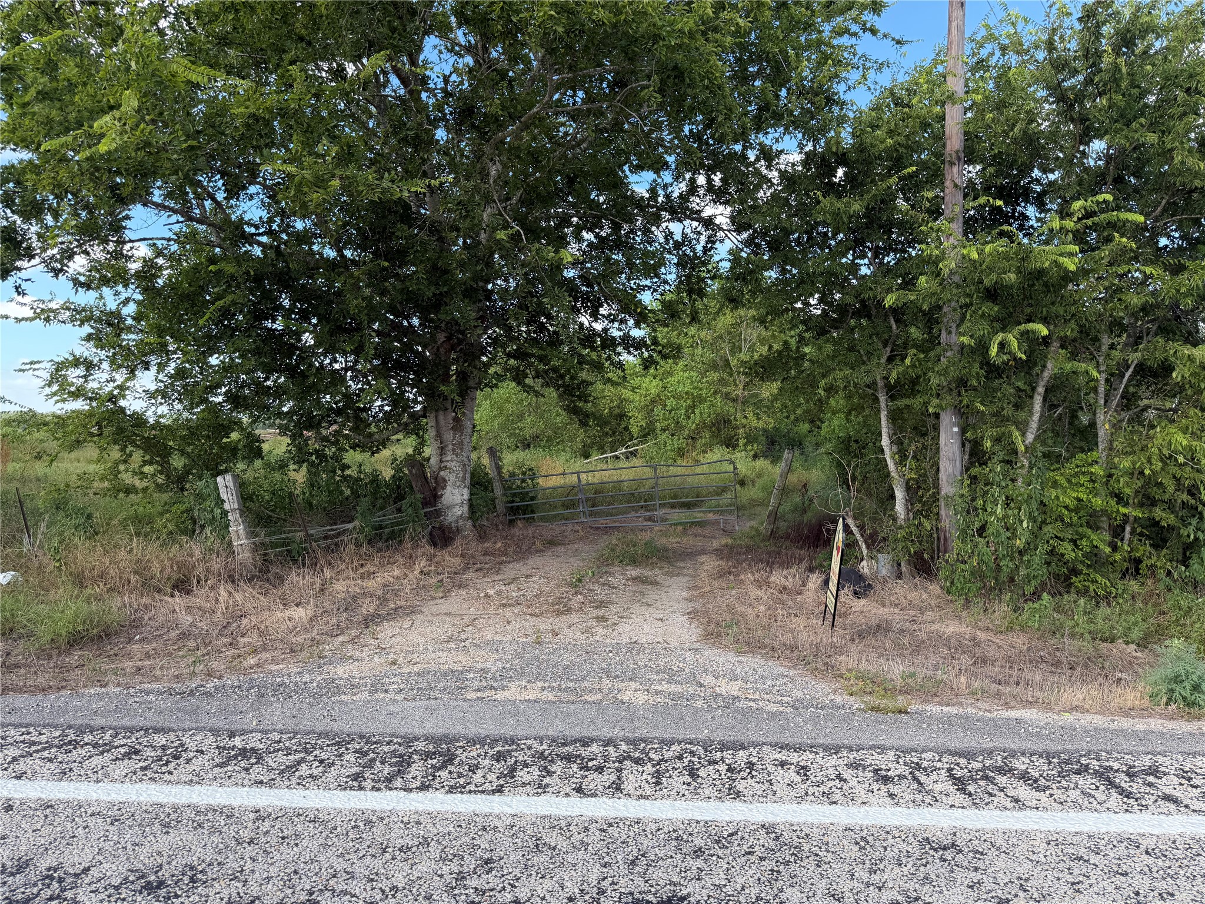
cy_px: 452
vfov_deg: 56.8
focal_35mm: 24
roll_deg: +0.2
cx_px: 602
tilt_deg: -1.4
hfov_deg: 71.6
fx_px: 835
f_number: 1.78
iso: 80
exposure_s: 1/1075
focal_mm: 6.76
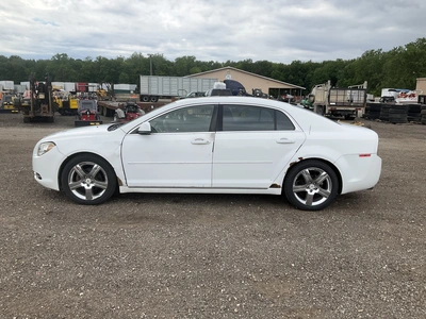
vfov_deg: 48.2
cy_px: 160
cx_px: 213
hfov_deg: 61.7
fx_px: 357
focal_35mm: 29
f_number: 1.8
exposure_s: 1/1342
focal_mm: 3
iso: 25
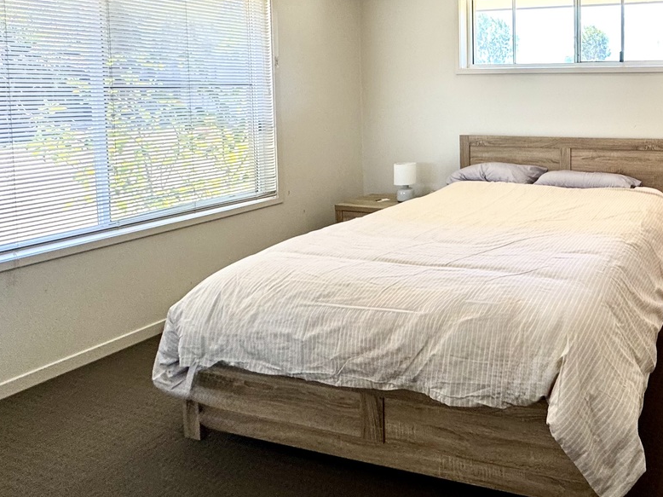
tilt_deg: -3.3
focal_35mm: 27
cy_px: 117
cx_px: 601
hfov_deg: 56.2
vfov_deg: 49.1
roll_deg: +1.0
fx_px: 517
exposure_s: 1/99
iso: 80
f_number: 2.2
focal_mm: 2.22
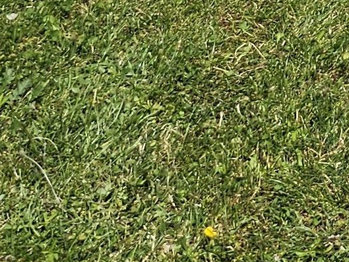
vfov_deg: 6.9
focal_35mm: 174
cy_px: -724
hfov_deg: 8.4
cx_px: 1216
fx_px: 1755
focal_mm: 6.3
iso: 10
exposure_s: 1/1232
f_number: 1.7
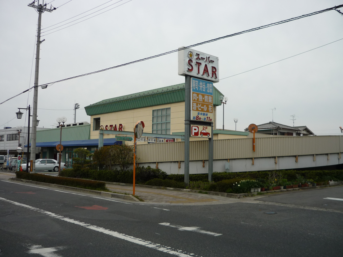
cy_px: 128
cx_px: 172
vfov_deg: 42.9
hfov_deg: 55.4
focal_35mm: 33
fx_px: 327
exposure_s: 1/1000
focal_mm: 5.5
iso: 100
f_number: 2.8
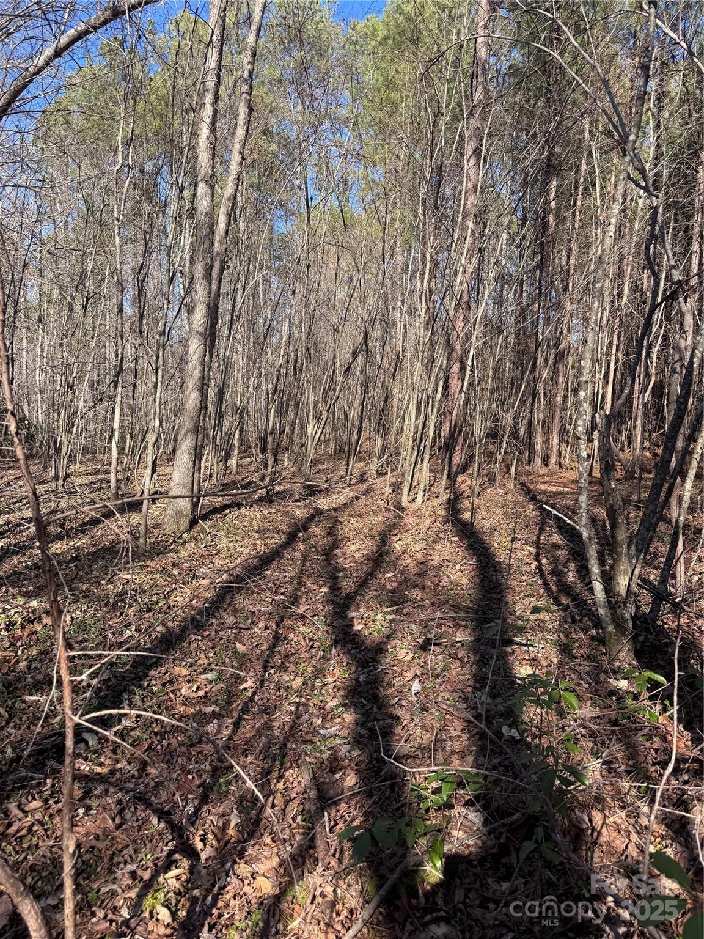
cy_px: 470
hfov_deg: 56.8
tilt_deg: -4.7
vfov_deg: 71.6
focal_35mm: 24
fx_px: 651
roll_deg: -2.2
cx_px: 352
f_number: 1.78
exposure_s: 1/1285
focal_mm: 6.76
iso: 80
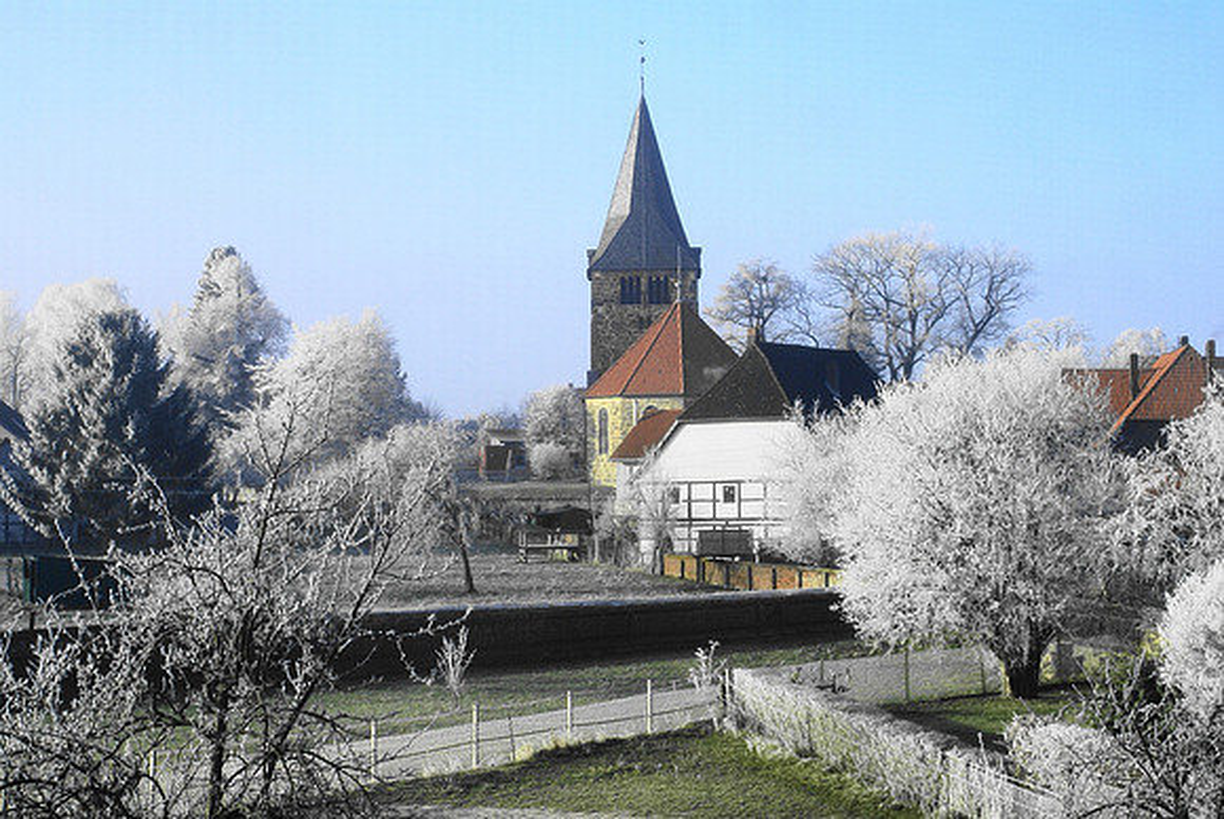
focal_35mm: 68
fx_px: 2297
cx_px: 612
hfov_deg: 29.8
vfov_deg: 20.2
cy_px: 410
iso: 200
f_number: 9
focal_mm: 45
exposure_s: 1/100
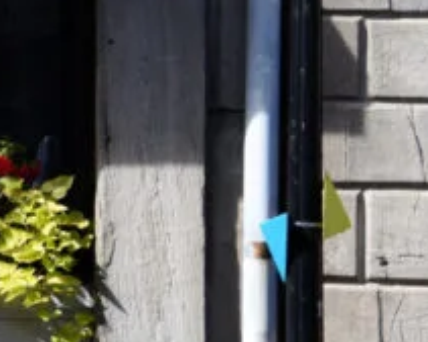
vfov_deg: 4.1
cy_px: 22
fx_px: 4769
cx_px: -214
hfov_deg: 5.1
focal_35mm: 376
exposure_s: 1/320
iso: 200
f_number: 8
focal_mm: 55
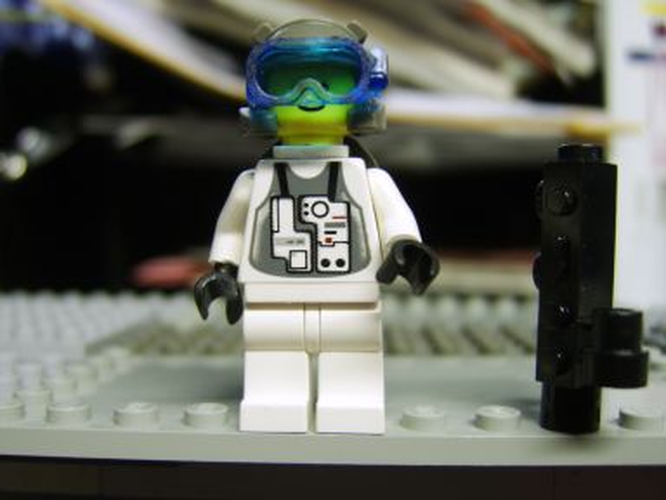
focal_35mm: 31
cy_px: 250
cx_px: 333
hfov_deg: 58.4
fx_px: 596
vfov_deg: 45.4
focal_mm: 8.13
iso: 71
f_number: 2.7
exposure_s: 1/6
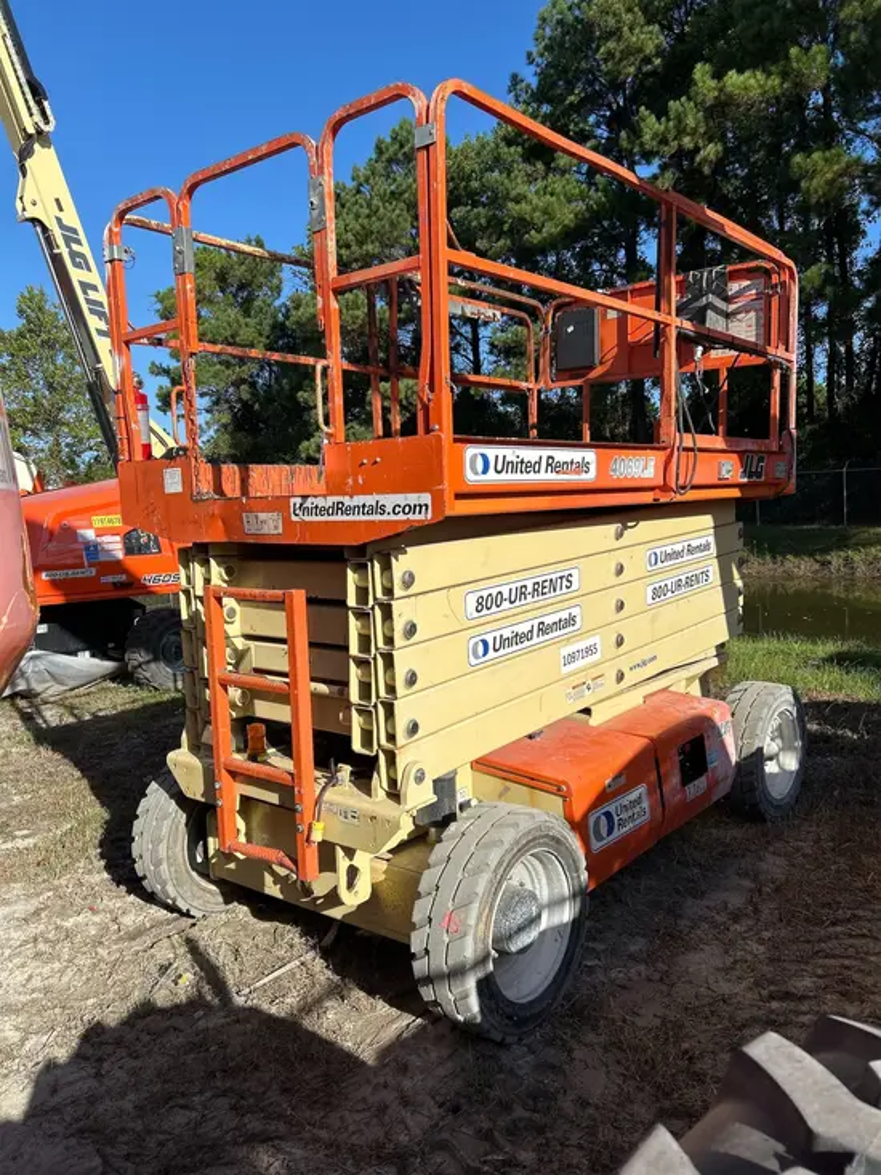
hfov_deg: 53.1
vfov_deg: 67.3
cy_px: 588
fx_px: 882
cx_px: 440
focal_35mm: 26
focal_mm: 5.7
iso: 50
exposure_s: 1/3831
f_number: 1.5
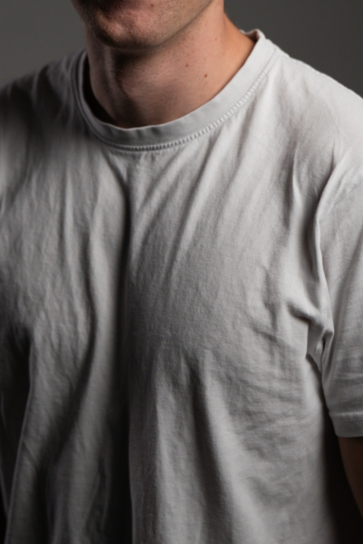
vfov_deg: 20.4
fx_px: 1497
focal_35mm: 99
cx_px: 160
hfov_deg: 13.8
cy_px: 117
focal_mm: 51
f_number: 2.8
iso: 640
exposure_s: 1/320
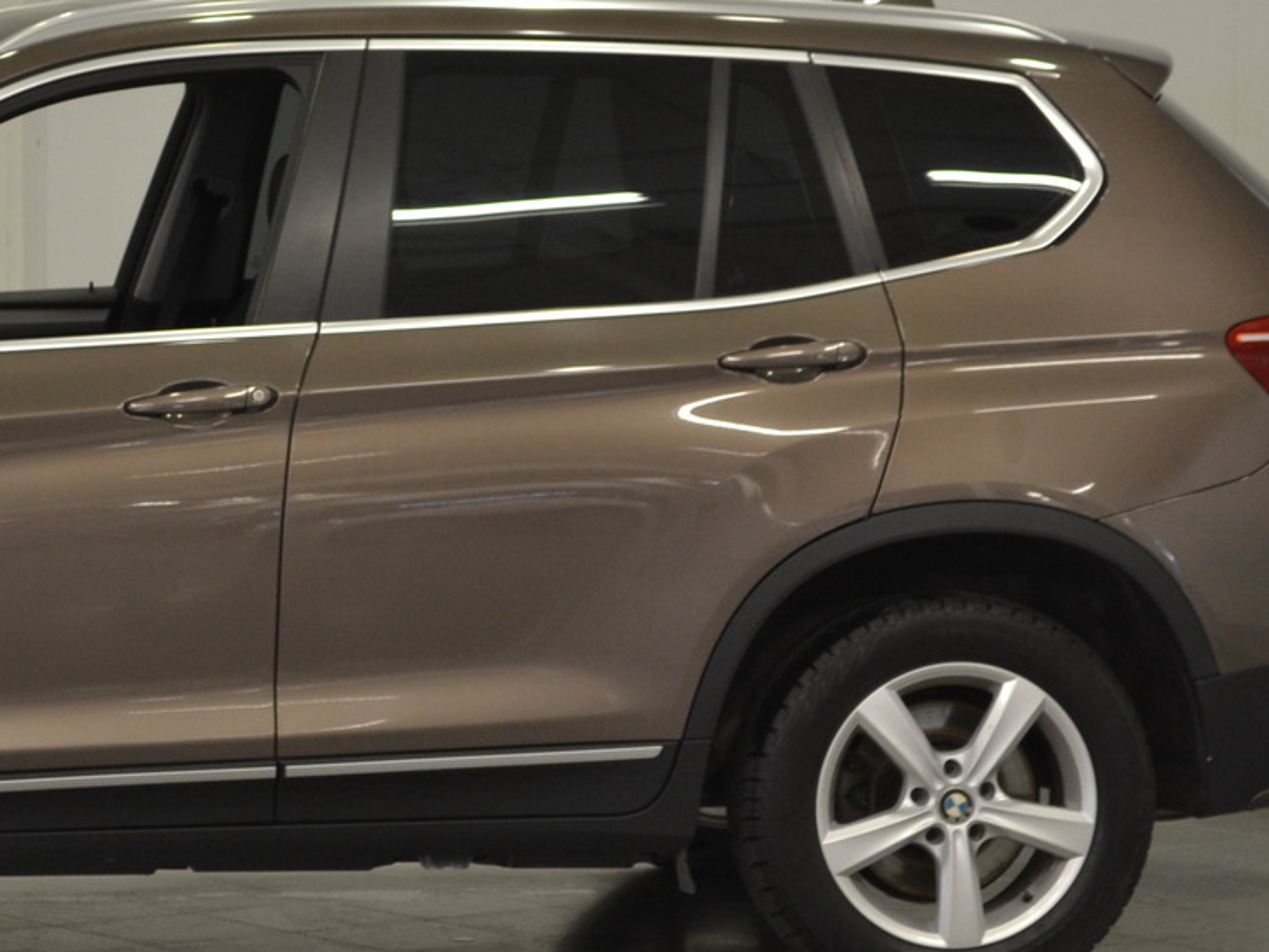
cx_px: 90
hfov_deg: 11.2
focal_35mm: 175
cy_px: 520
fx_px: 6420
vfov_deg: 8.5
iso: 560
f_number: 5.6
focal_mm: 55
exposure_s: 1/15
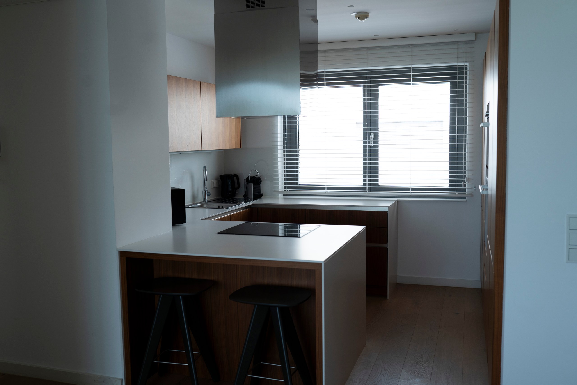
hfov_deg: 54.4
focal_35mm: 35
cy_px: 192
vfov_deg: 37.9
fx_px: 561
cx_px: 288
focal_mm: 35
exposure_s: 1/160
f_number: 4
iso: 320
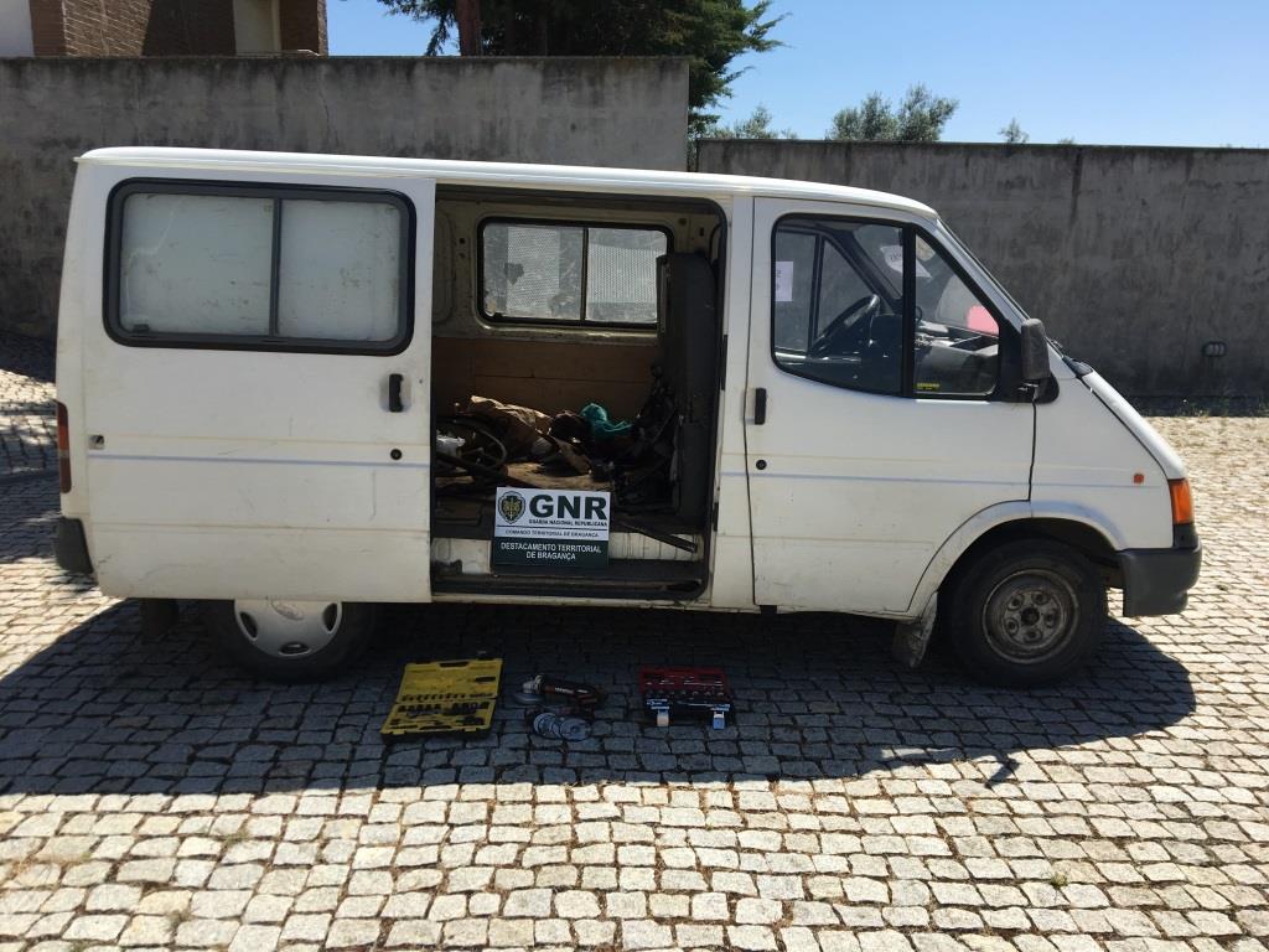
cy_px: 476
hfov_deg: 61.7
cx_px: 634
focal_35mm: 29
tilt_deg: -11.1
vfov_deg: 48.2
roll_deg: -1.1
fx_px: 1063
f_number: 2.2
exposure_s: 1/1570
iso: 25
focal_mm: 4.15
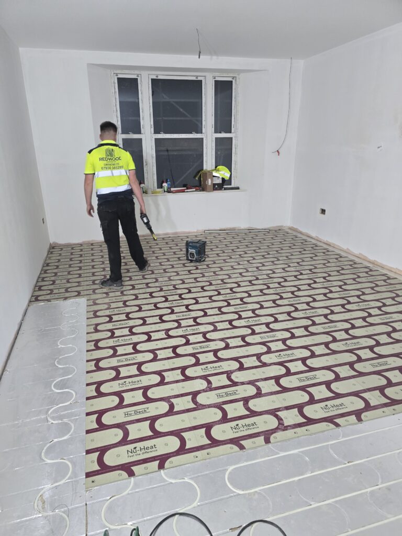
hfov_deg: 58.9
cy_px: 268
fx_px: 356
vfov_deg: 73.9
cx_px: 201
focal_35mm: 23
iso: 400
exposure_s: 1/100
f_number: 1.7
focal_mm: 6.3
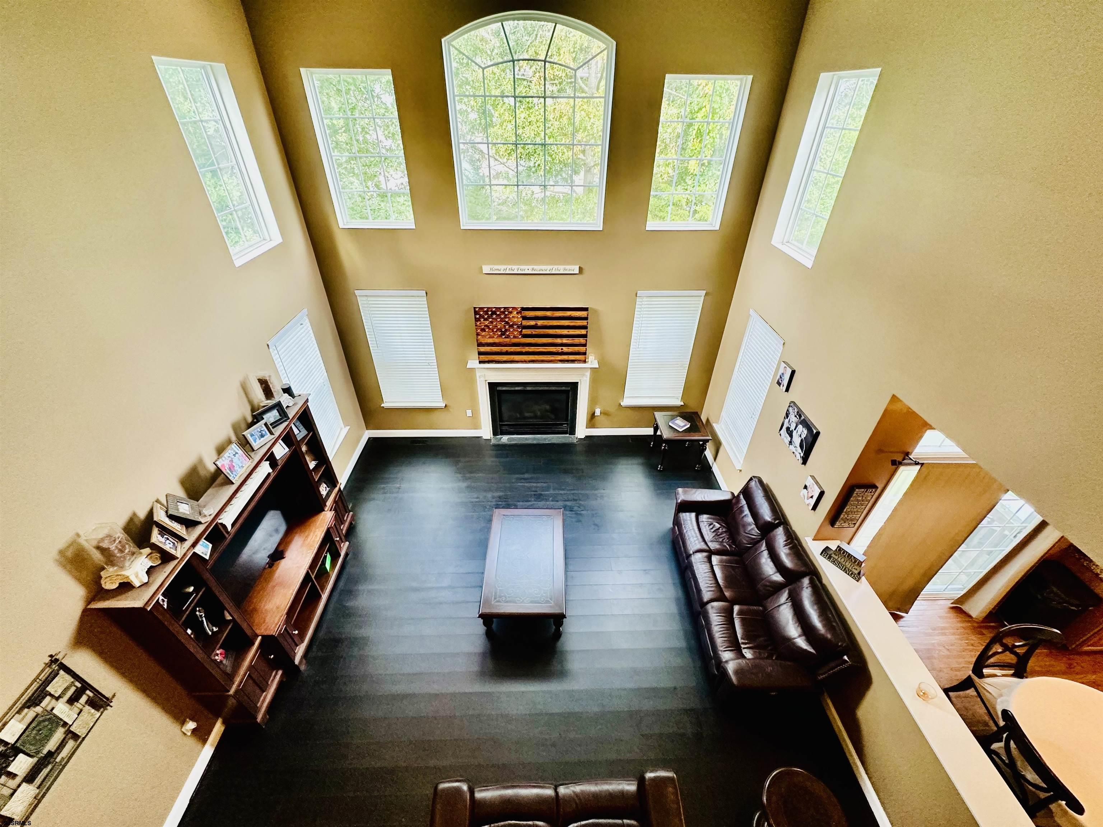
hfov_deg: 102.1
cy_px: 414
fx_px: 446
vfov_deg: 85.7
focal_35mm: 14
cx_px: 552
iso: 320
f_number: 2.2
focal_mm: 2.22
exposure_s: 1/120
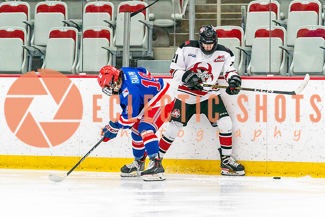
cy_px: 123
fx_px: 3188
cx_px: 181
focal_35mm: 353
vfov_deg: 3.9
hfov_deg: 5.8
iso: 3200
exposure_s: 1/1250
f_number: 2.8
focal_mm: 200
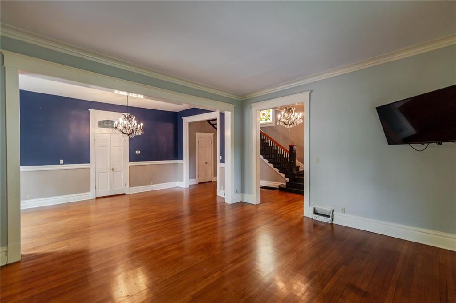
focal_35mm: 16
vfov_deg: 73.7
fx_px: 202
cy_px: 152
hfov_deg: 96.8
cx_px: 228
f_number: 2.8
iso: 320
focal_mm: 16
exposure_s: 1/160
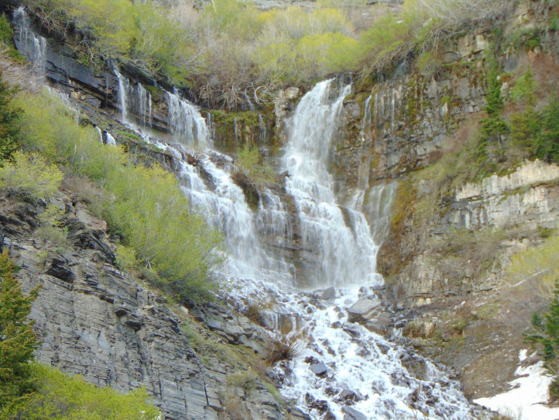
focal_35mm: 108
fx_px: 1744
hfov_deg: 18.2
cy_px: 210
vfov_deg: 13.7
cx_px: 280
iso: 160
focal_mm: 19.4
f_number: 3.9
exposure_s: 1/30
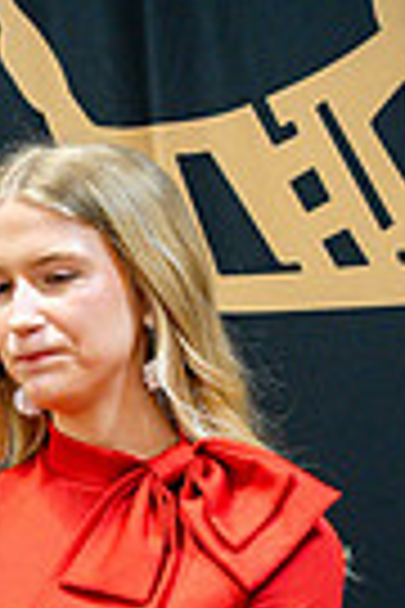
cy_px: 779
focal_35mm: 233
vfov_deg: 8.7
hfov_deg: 5.9
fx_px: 3932
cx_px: 171
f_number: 2.8
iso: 1600
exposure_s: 1/125
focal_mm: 70
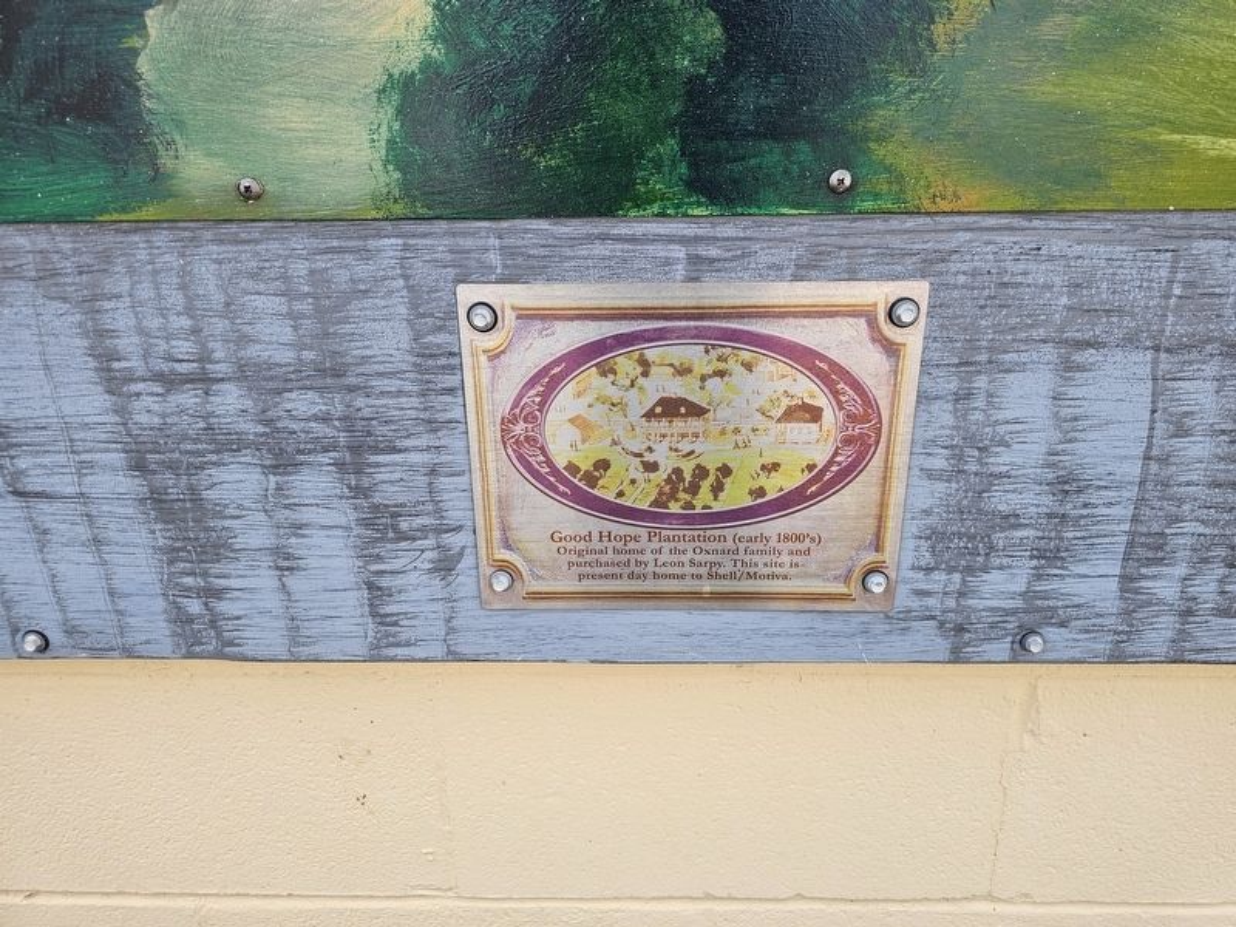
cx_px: 618
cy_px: 464
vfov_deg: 58.9
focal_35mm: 23
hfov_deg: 73.9
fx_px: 821
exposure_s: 1/154
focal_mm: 6.3
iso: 10
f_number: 1.7
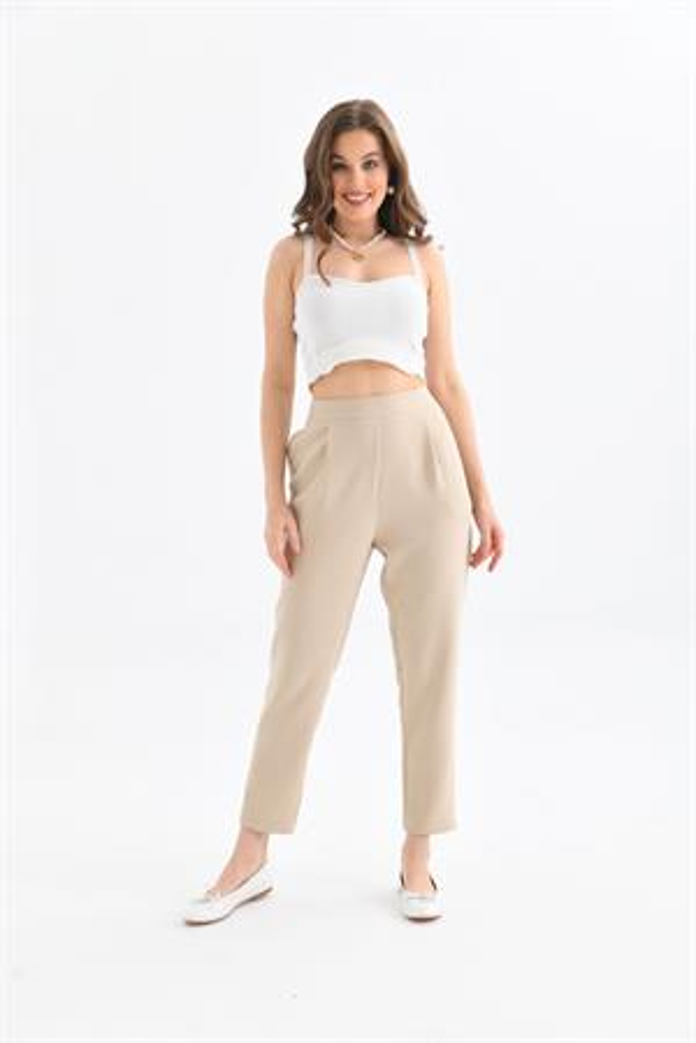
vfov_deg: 42.7
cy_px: 522
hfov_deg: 29.2
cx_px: 348
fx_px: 1334
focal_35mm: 46
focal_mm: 46
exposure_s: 1/125
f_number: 6.3
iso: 160
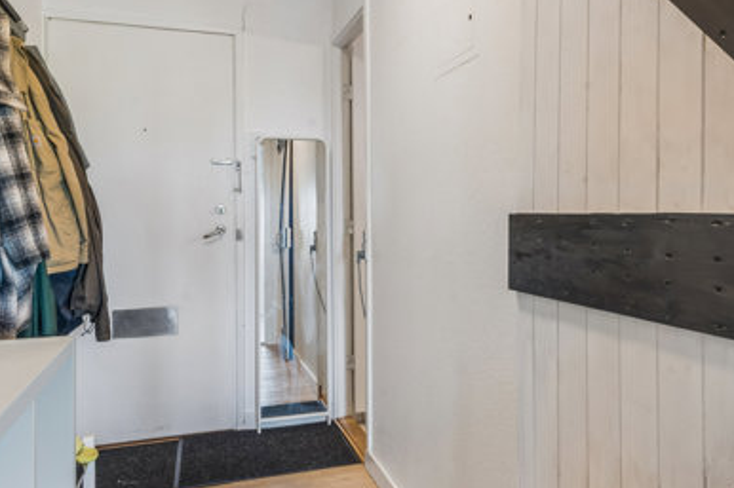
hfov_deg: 63.5
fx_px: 591
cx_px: 407
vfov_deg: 44.9
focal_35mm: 29
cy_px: 223
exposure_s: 1/2
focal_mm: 14
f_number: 10
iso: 200
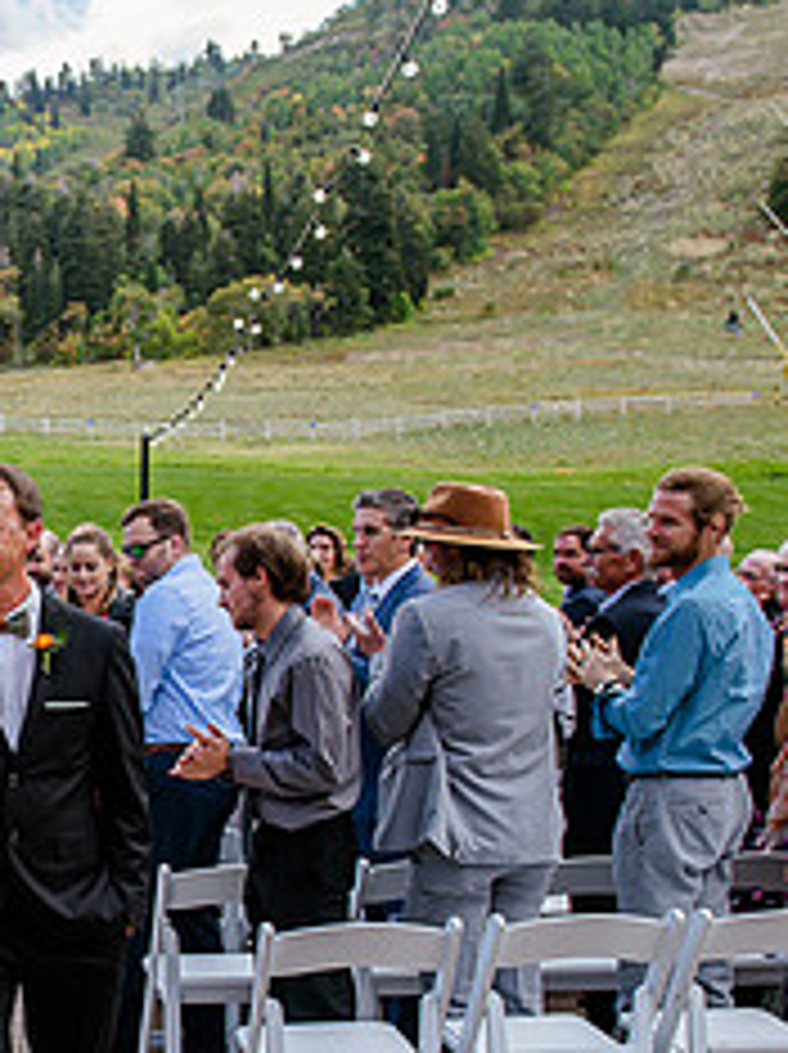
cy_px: 698
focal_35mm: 62
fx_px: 1885
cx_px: -135
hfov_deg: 22.0
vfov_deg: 31.0
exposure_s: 1/640
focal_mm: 26
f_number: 4
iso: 250
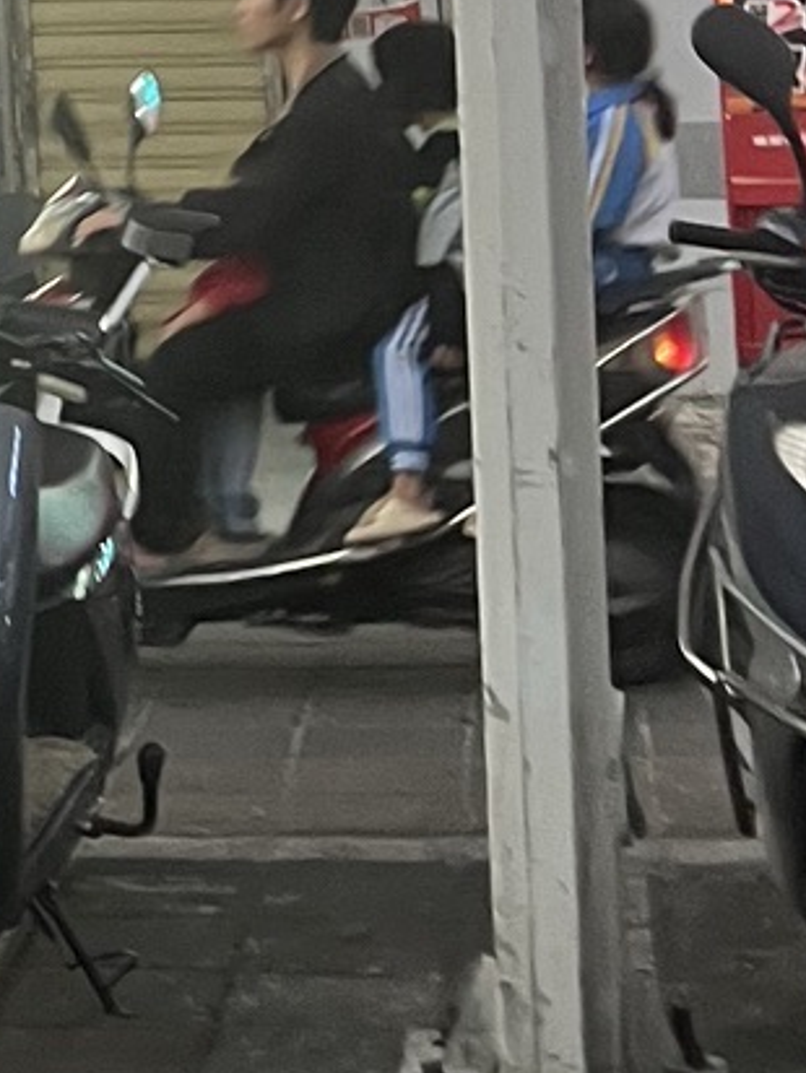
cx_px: -876
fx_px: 3910
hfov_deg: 10.6
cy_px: -353
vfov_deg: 14.9
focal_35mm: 126
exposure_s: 1/50
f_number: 1.5
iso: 125
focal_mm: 5.7
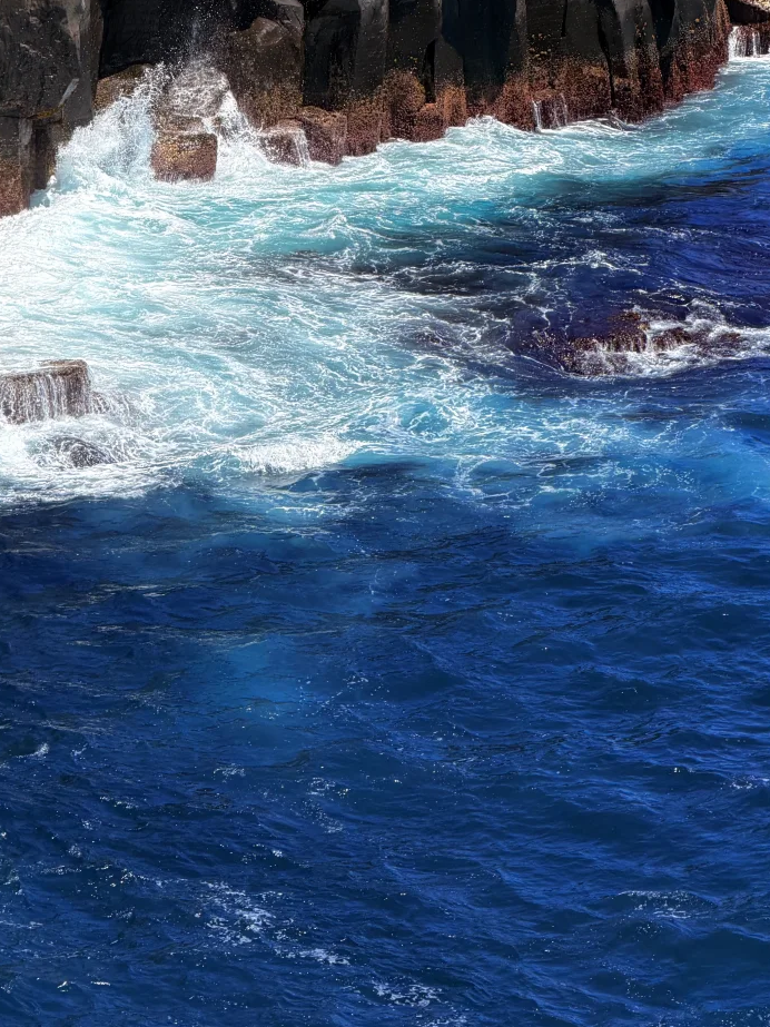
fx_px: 4628
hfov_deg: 9.5
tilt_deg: -19.5
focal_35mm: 156
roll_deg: -1.9
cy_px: 531
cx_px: 416
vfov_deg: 12.7
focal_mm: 16.89
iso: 20
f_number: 2.8
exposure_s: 1/1285
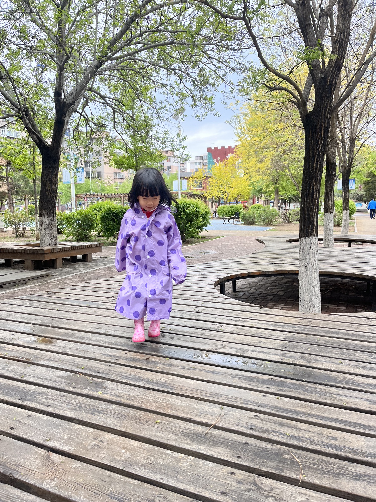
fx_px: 377
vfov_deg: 67.3
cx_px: 188
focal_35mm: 26
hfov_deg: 53.1
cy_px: 251
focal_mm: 5.1
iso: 50
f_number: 1.6
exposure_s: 1/631
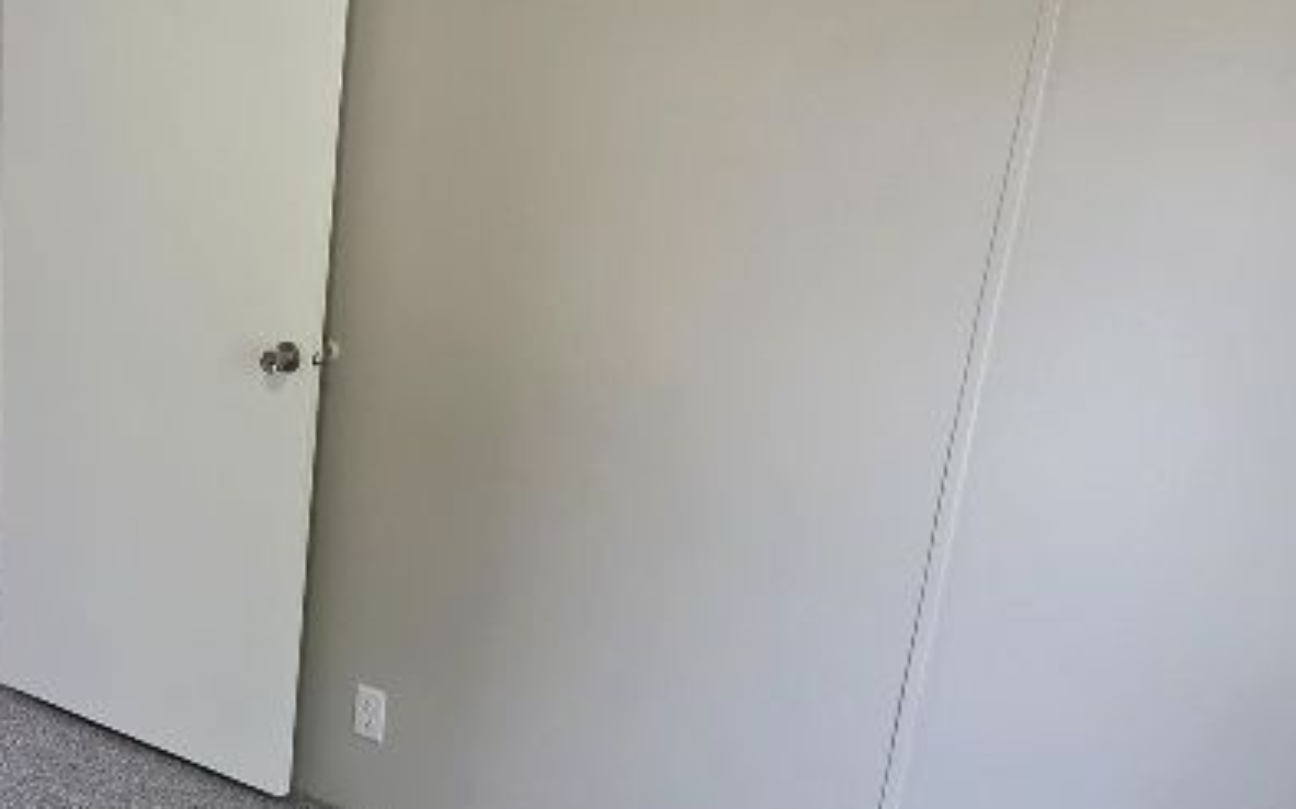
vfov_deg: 30.0
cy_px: 602
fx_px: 1483
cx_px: -151
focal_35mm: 42
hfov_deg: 38.5
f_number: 1.9
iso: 160
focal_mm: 2.2
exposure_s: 1/120
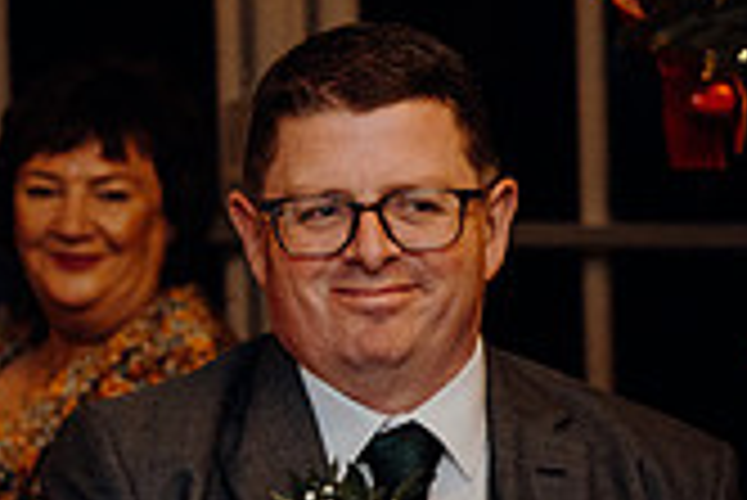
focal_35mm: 216
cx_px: 1282
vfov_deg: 6.4
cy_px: 232
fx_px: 4486
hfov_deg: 9.1
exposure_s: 1/160
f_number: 3.5
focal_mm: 62
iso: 2500
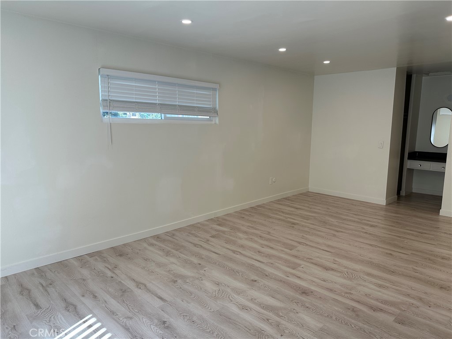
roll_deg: -0.9
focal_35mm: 24
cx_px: 226
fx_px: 313
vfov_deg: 56.8
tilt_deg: -8.0
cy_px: 170
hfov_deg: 71.6
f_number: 1.78
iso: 64
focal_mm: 6.86
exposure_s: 1/205
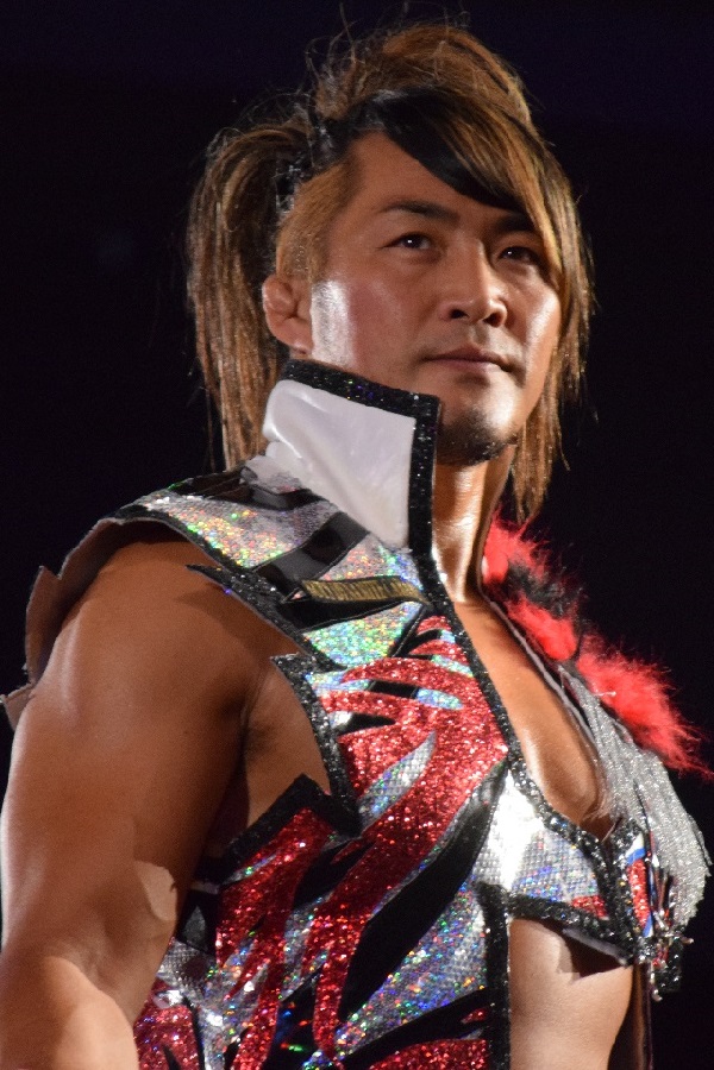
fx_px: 8924
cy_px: 535
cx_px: 357
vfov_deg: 6.9
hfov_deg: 4.6
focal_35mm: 300
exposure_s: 1/125
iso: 3200
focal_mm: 200
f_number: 5.6
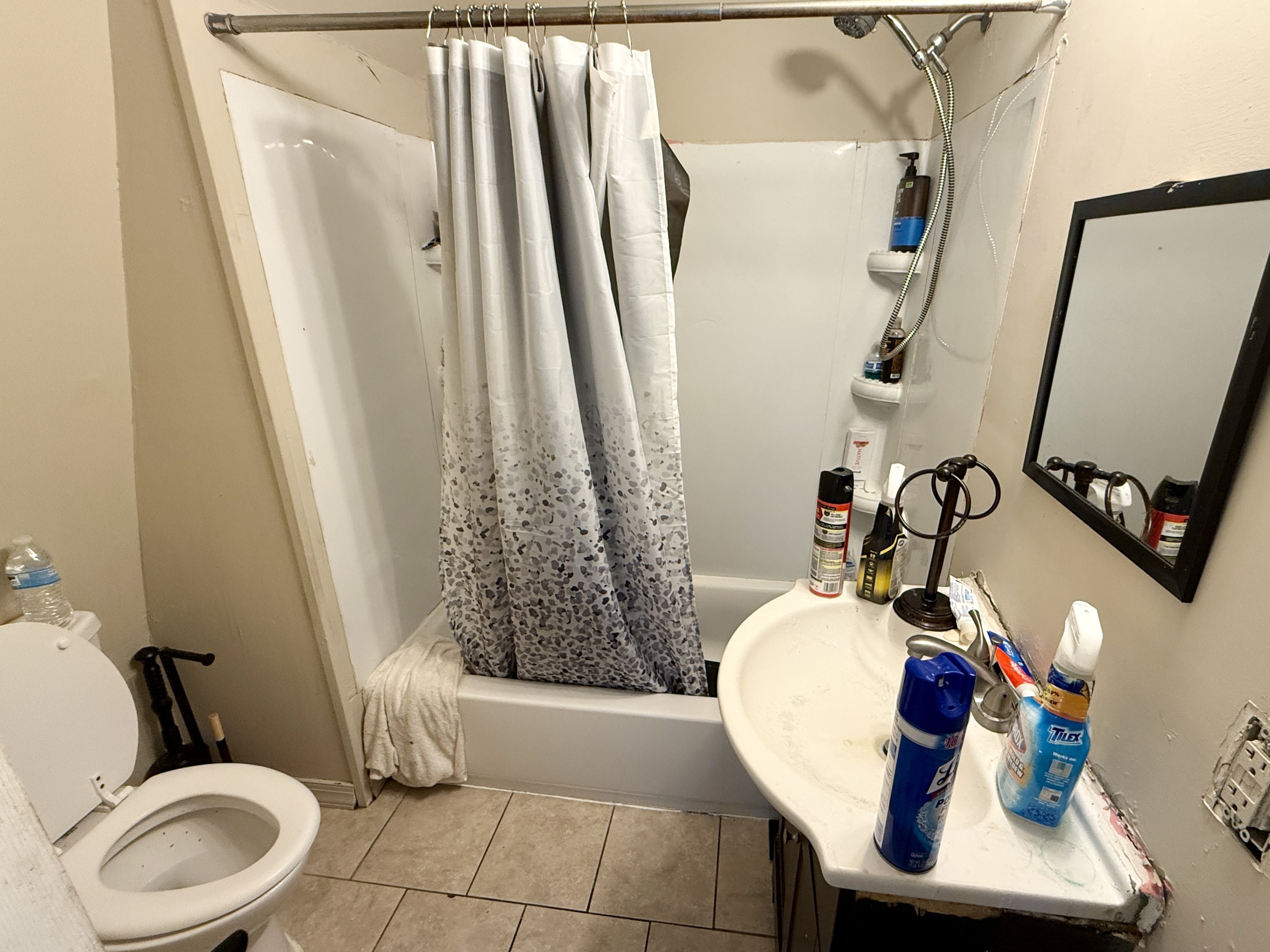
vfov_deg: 78.1
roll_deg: -2.5
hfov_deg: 94.3
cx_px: 690
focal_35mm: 16
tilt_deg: -21.4
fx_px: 587
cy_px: 480
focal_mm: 2.22
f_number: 2.2
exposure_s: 1/120
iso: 320
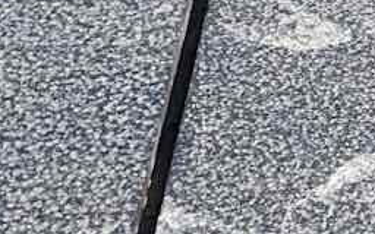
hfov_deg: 19.1
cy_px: 183
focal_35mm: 94
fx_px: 961
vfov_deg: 13.8
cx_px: 579
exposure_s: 1/160
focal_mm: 4.5
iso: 100
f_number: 8
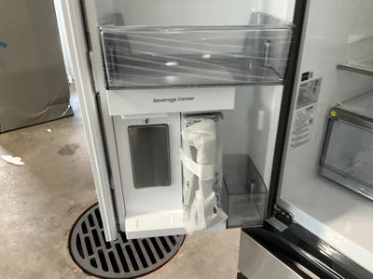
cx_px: 186
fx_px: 312
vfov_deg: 48.2
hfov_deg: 61.7
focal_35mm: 29
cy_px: 140
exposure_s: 1/40
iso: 200
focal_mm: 3
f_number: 1.8
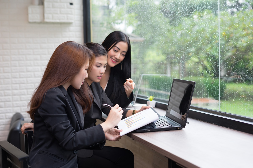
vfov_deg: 27.0
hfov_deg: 39.6
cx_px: 126
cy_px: 84
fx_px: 351
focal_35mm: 50
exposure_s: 1/80
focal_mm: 50
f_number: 2.8
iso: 200
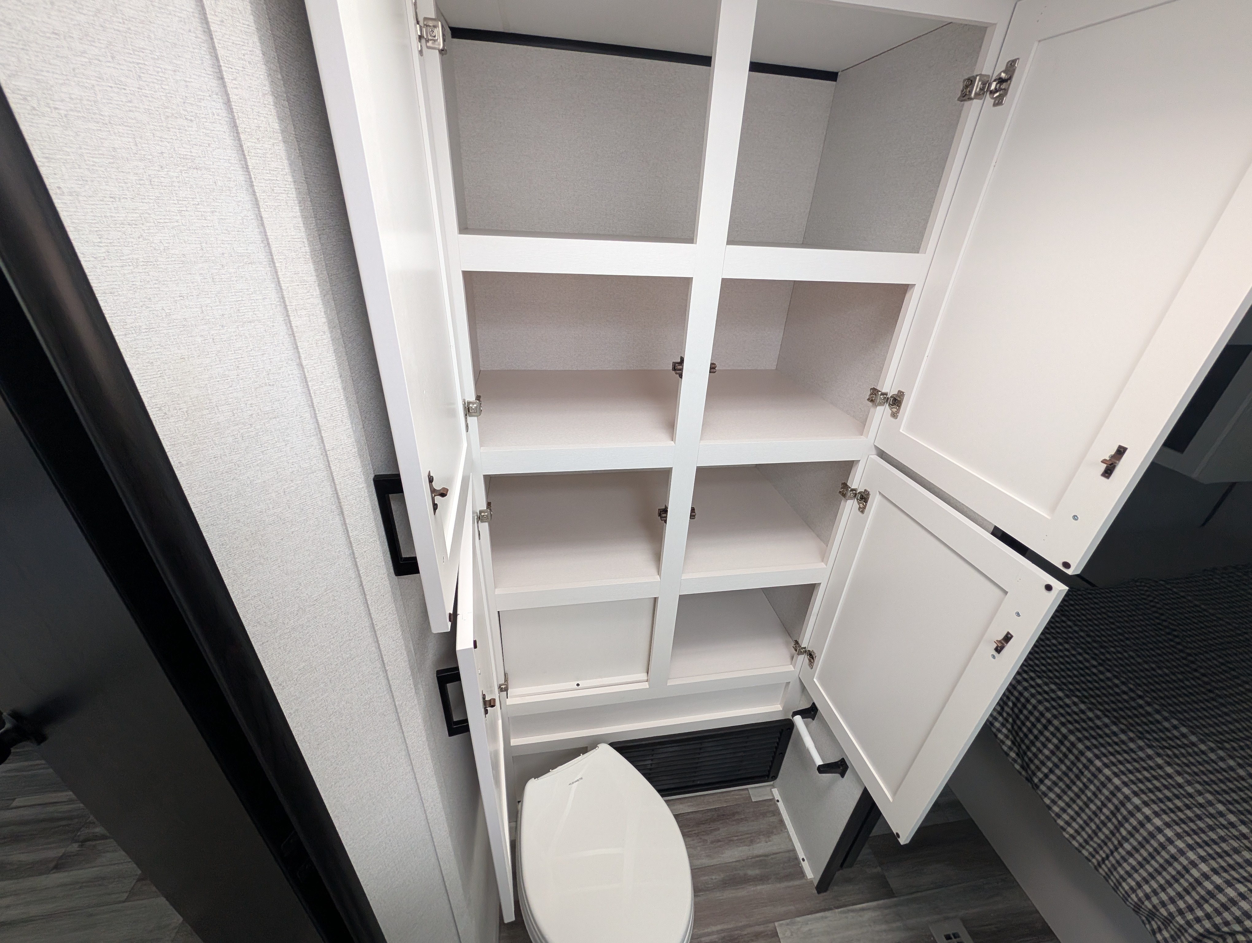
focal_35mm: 12
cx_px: 626
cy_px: 472
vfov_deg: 94.6
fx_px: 435
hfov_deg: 110.5
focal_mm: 2.02
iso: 157
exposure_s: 1/186
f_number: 1.7
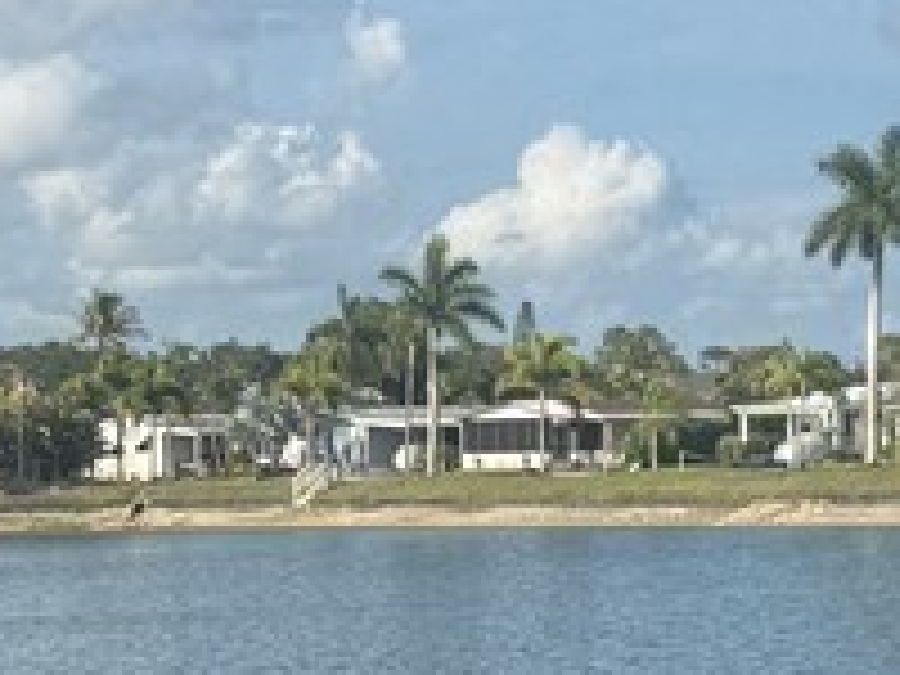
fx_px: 3198
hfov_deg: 16.0
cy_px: 778
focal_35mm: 123
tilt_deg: -5.4
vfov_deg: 11.8
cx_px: 518
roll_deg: +1.5
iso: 80
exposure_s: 1/4405
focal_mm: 6.76
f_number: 1.78
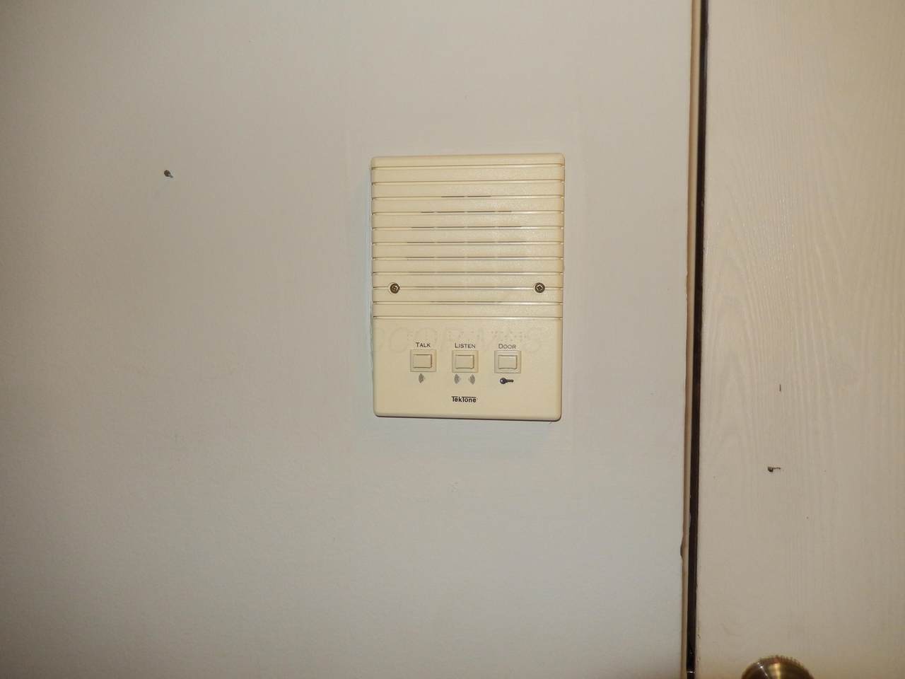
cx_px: 452
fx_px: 654
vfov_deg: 54.9
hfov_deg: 69.4
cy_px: 340
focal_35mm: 25
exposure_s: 1/30
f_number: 3.4
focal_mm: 4.5
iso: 200
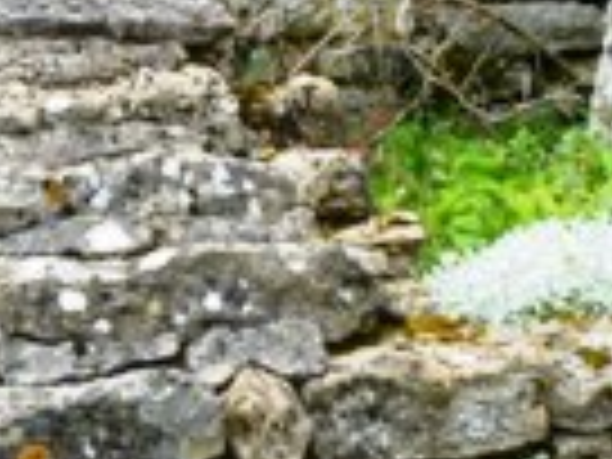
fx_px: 3730
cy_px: 171
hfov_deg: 9.3
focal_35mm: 211
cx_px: 45
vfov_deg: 7.0
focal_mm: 8
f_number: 3.9
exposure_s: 1/320
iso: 100
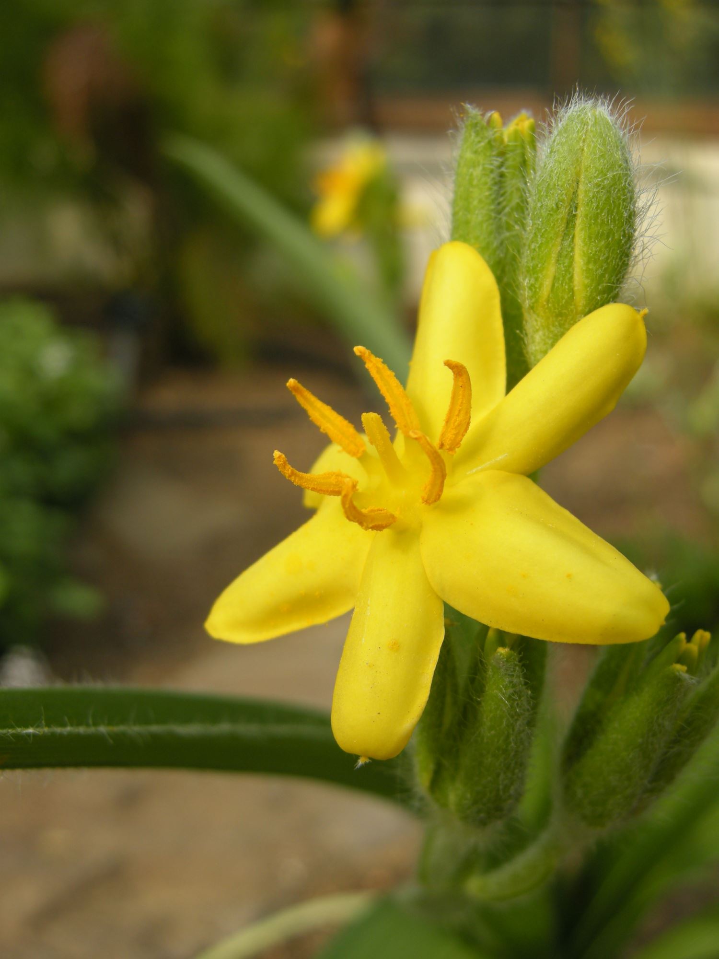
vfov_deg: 52.6
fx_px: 969
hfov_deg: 40.7
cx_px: 360
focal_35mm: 35
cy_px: 480
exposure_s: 1/194
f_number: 4.3
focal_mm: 7.5
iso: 64
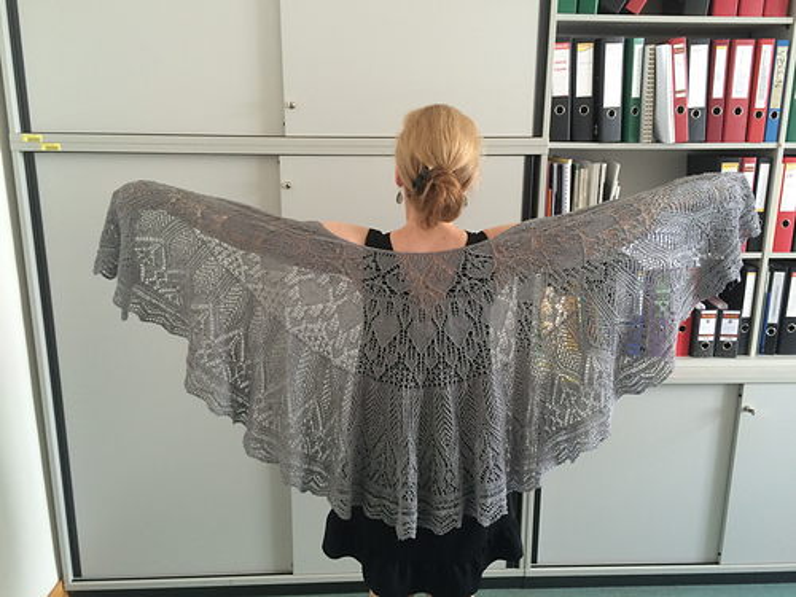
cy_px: 298
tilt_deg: -16.2
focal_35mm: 29
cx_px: 398
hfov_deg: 61.7
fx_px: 667
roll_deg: -0.4
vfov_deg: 48.2
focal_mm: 4.15
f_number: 2.2
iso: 100
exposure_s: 1/33
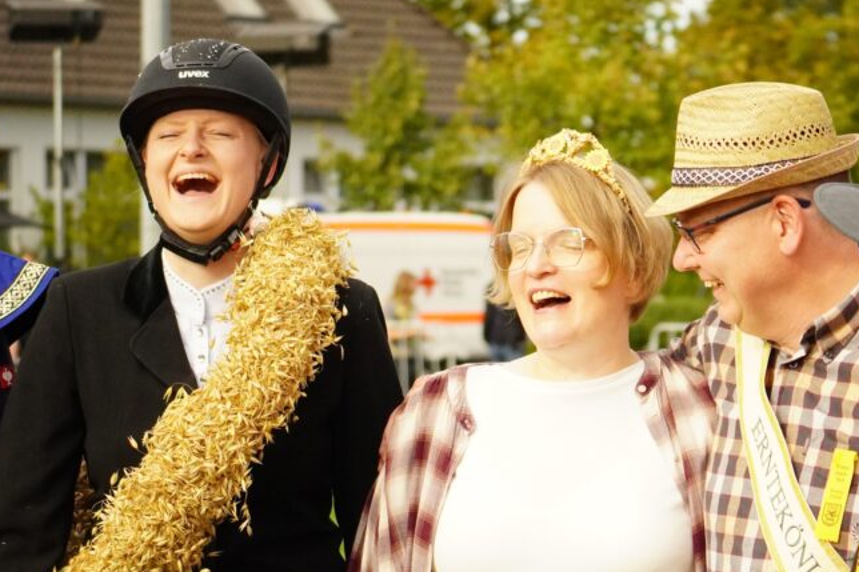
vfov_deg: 8.2
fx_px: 3984
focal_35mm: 167
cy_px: 402
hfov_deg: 12.3
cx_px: 650
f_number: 4.5
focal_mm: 70
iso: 3200
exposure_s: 1/3200
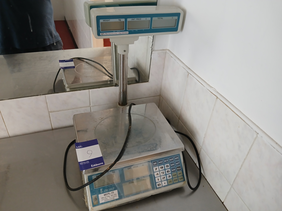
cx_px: 141
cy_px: 106
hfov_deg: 67.3
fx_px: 212
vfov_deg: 53.1
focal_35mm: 26
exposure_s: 1/25
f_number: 1.8
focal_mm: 3.98
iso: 320
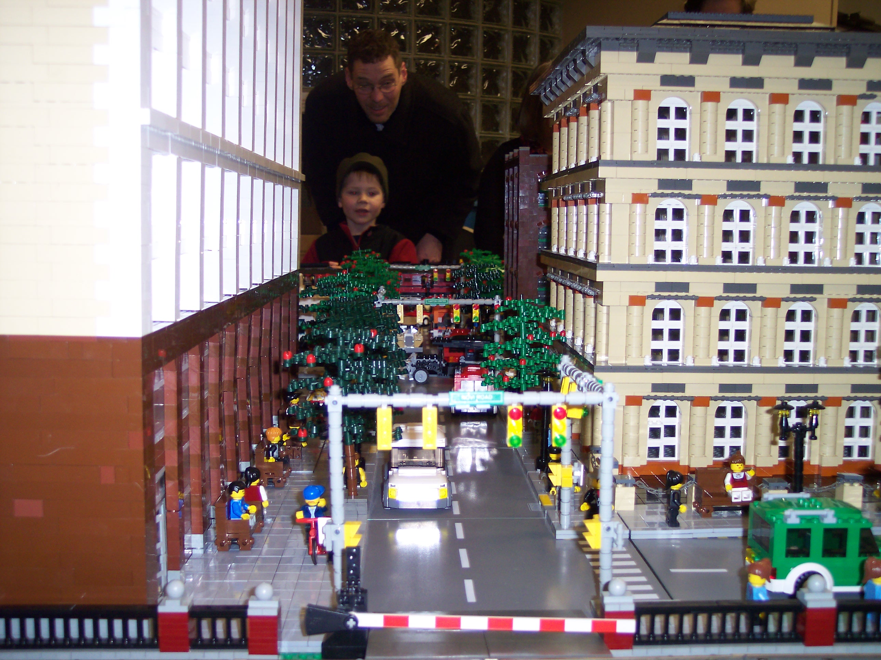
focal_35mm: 38
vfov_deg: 37.7
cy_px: 330
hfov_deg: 49.0
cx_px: 440
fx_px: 967
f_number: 2.8
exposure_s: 1/30
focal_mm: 8
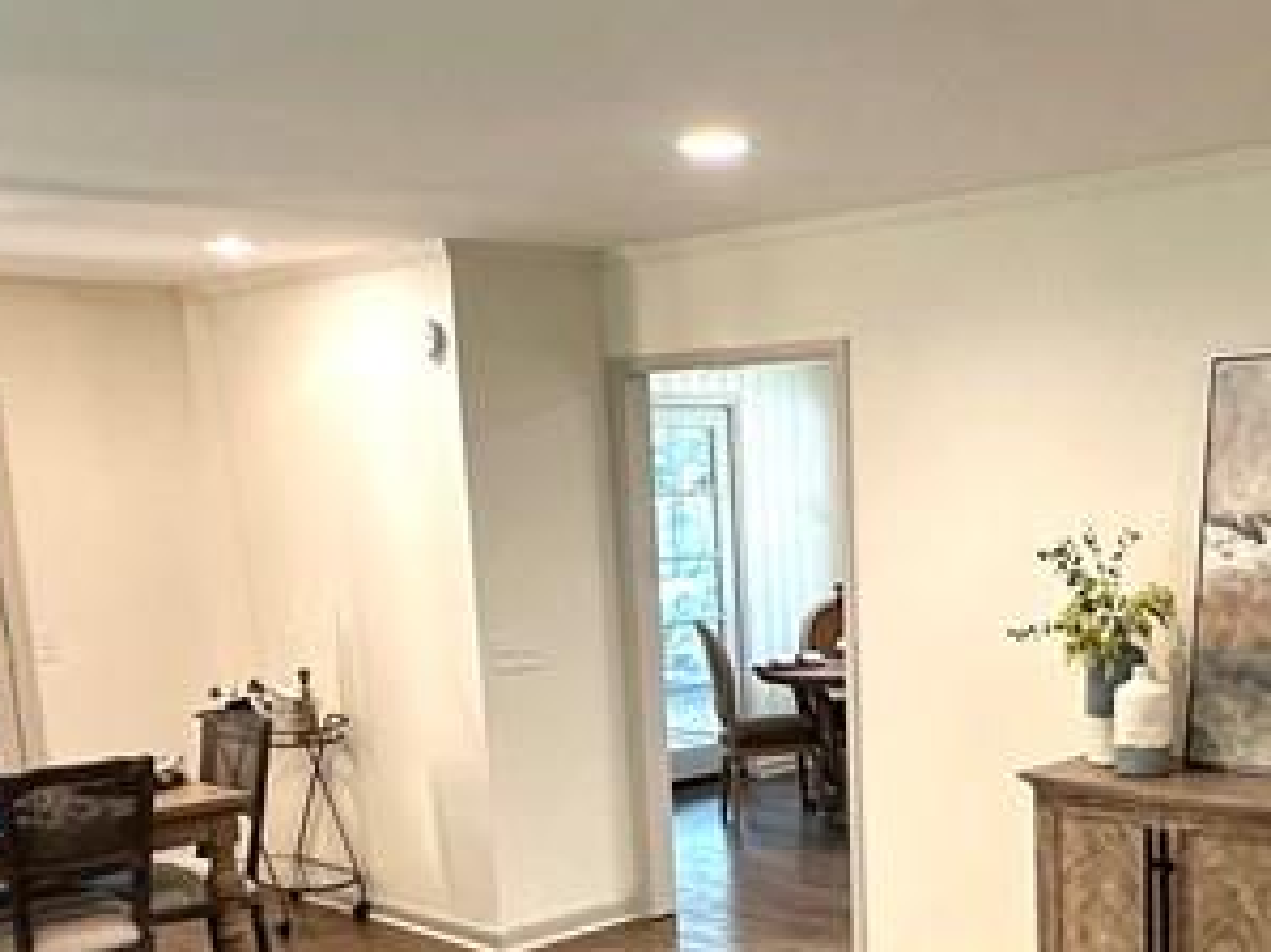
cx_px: 897
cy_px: 850
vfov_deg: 29.1
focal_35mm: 48
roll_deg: +0.5
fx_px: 1762
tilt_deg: -12.7
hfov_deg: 39.0
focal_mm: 2.22
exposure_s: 1/60
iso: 250
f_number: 2.2
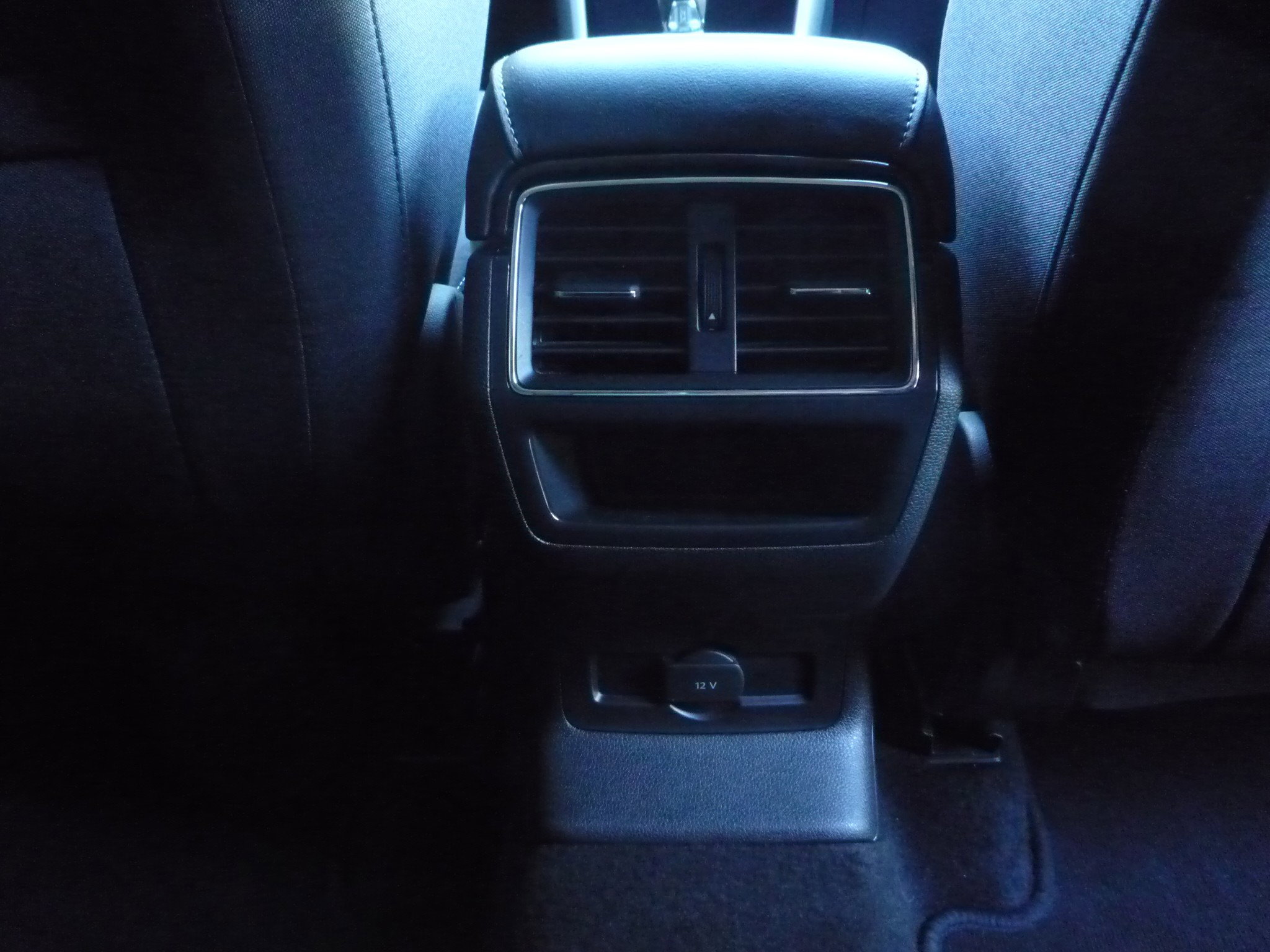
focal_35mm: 30
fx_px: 1101
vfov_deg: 46.8
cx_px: 635
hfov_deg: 60.0
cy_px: 476
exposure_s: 1/8
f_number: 3.3
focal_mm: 5.2
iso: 800
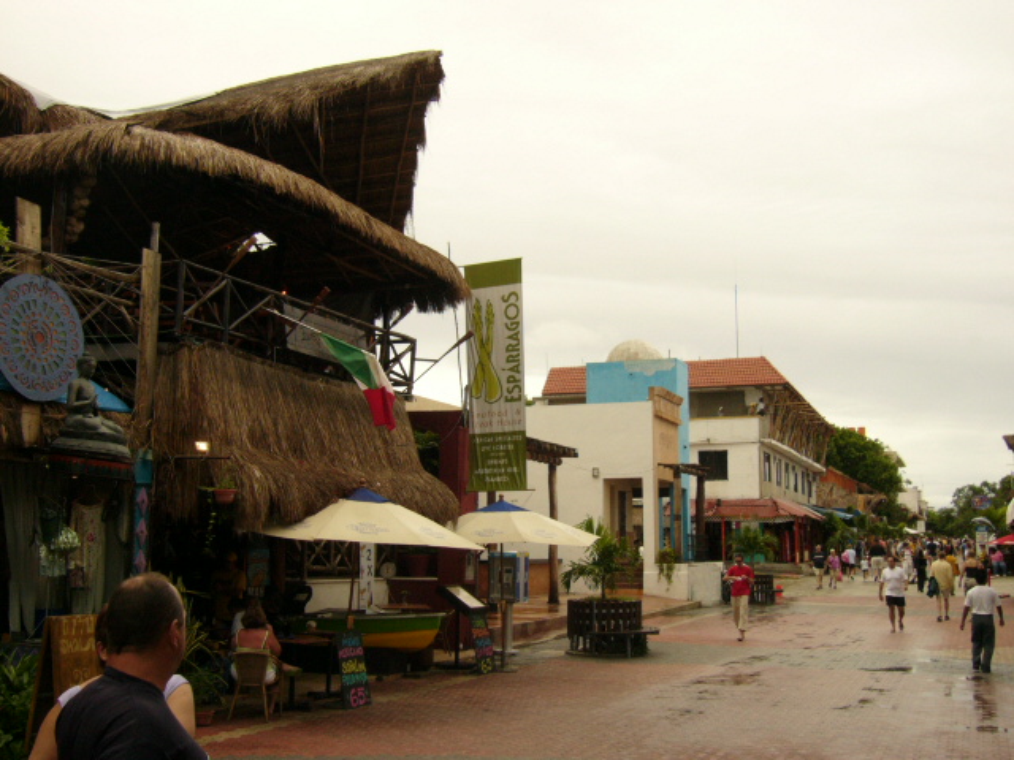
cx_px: 507
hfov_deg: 49.0
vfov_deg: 37.7
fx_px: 1113
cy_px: 380
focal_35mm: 38
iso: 100
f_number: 8.3
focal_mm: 6.3
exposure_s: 1/160
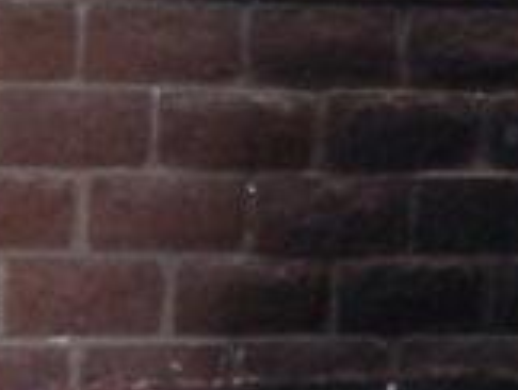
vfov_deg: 6.2
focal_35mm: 240
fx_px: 3597
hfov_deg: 7.8
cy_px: 214
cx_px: 1078
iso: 140
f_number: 2.8
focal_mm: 6.3
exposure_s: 1/60
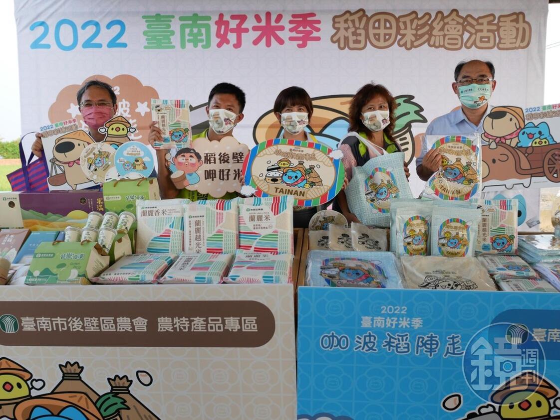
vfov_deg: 46.8
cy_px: 210
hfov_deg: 59.9
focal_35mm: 30
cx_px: 280
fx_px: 486
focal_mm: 15
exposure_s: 1/320
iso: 200
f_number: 2.8
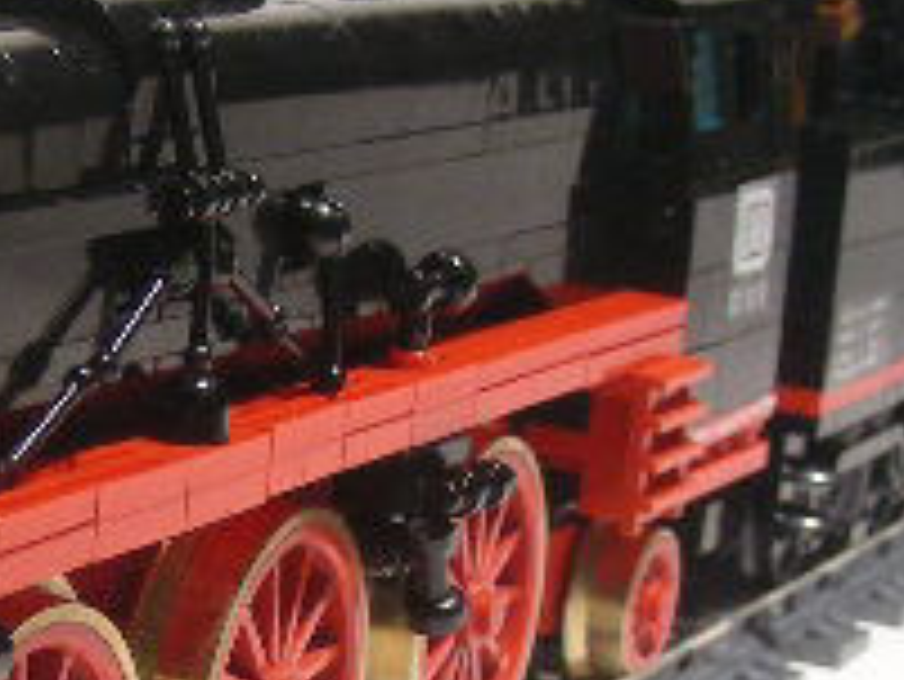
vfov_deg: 12.1
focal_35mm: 121
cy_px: 725
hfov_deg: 15.3
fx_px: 3162
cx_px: -346
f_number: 3.5
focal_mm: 6.3
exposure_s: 1/33.4
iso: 113
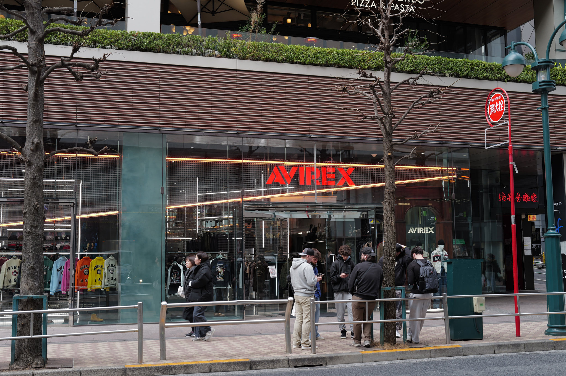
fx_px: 676
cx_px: 283
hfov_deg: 45.5
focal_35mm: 43
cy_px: 188
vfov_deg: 31.2
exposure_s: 1/125
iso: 100
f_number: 4
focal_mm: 43
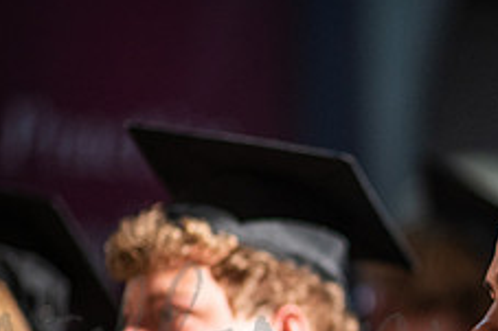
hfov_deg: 9.4
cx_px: 548
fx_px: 3000
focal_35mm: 217
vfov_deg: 6.3
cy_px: 342
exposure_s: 1/250
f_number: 1.6
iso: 2000
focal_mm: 85
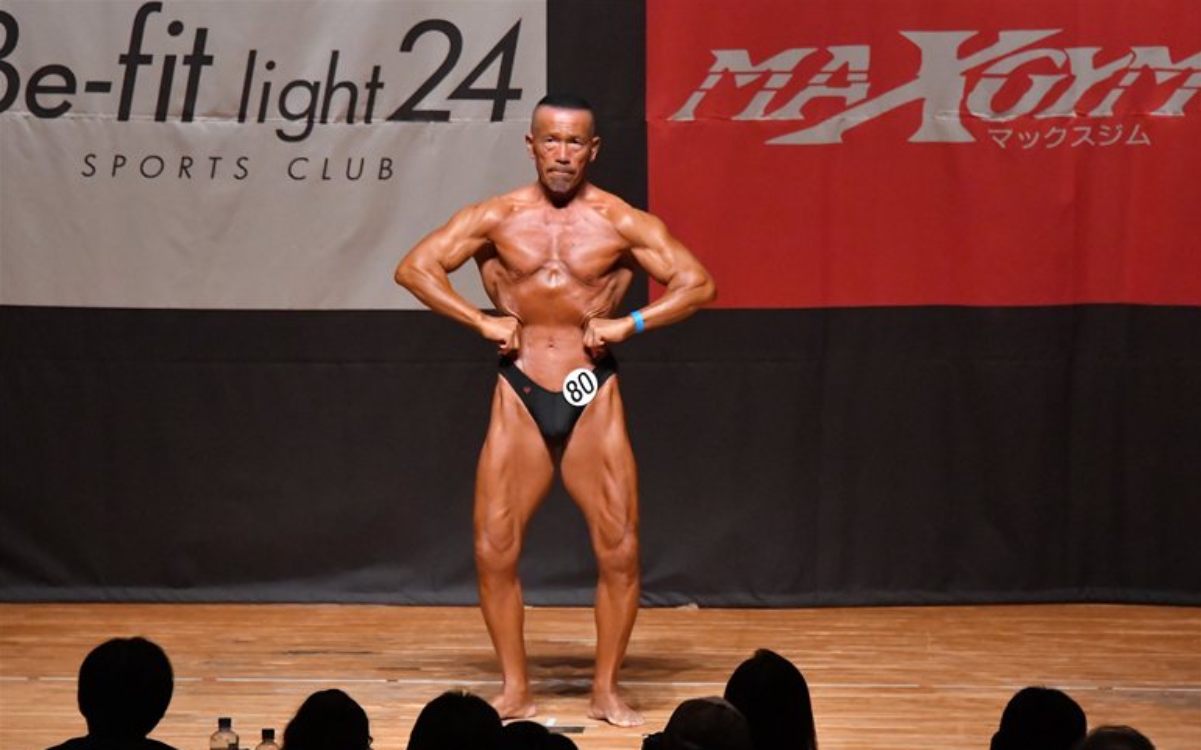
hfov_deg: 8.5
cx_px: 603
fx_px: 8051
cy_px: 401
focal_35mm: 246
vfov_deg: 5.3
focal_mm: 160
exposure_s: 1/400
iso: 10000
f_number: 5.6
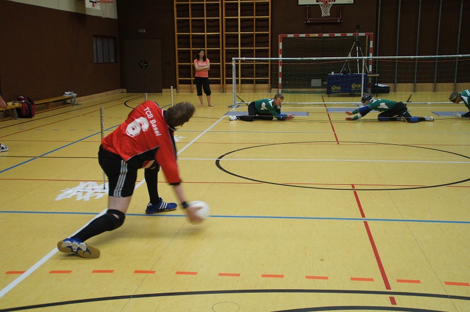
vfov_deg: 29.8
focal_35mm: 45
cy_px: 156
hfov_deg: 43.6
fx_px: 587
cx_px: 235
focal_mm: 30
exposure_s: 1/125
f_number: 4
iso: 1600
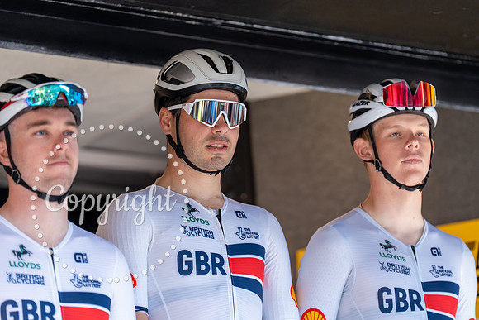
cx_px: 240
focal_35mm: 168
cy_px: 160
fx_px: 2236
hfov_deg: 12.2
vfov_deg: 8.2
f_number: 3.2
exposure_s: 1/1250
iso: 1250
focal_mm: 168
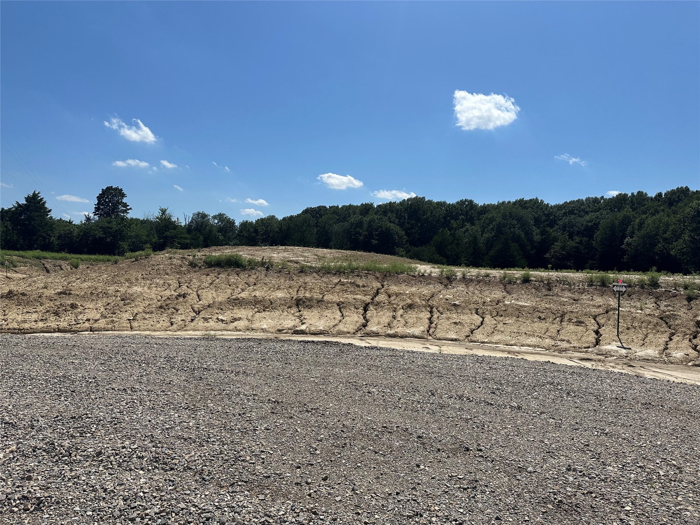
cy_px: 262
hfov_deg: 71.6
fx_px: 485
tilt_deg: +9.4
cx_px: 350
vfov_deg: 56.8
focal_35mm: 24
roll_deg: +1.1
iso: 80
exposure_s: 1/8929
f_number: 1.78
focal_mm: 6.86
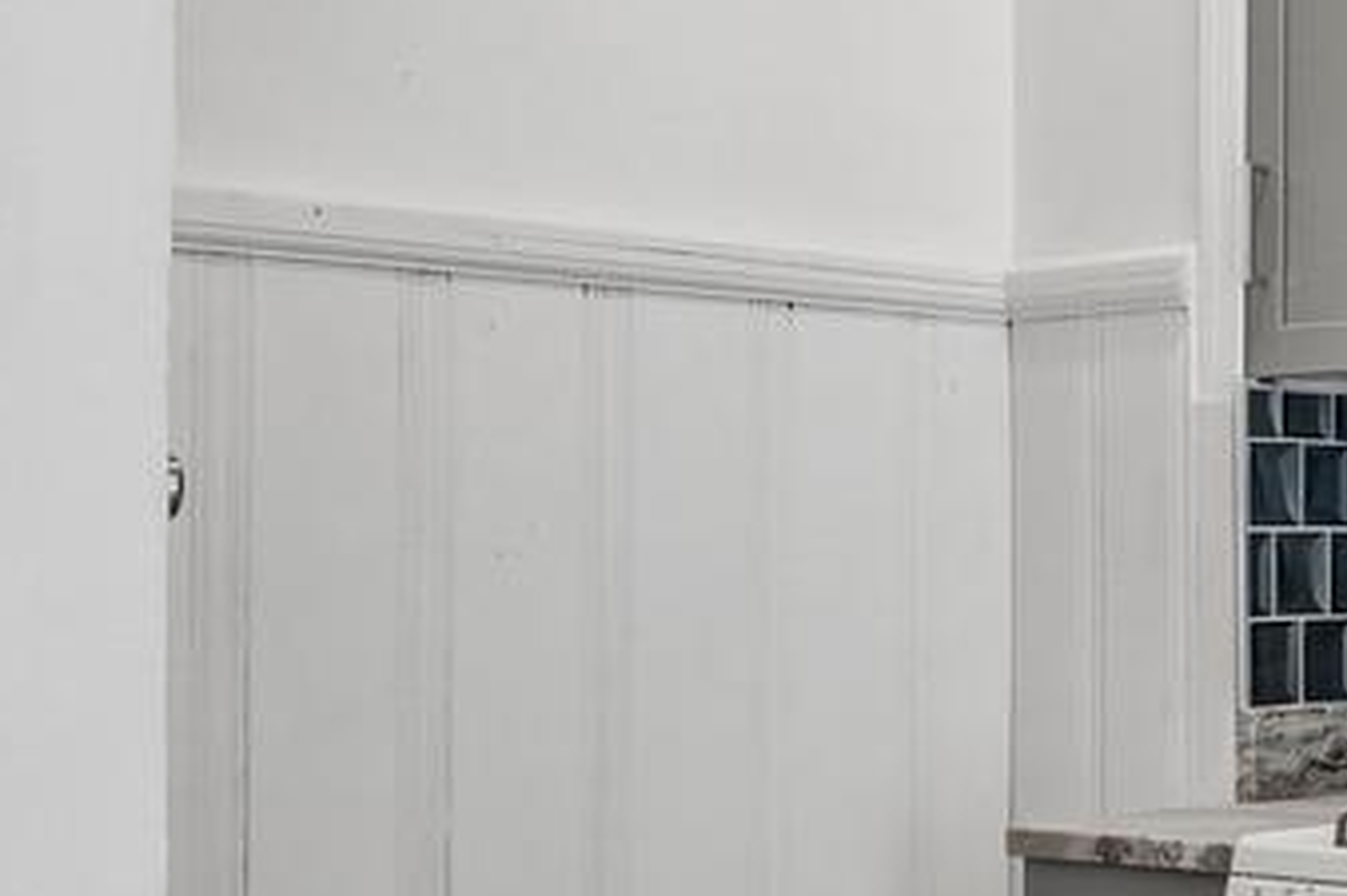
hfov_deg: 23.4
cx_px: 2148
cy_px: 554
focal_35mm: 64
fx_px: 2393
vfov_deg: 21.2
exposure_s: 1/4
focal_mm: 10
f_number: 8
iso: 250
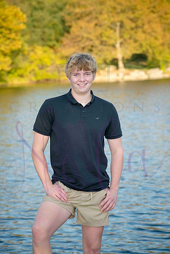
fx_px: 956
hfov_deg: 10.2
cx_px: 85
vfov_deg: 15.2
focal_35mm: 135
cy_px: 127
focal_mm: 135
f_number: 7.1
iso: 800
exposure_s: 1/640
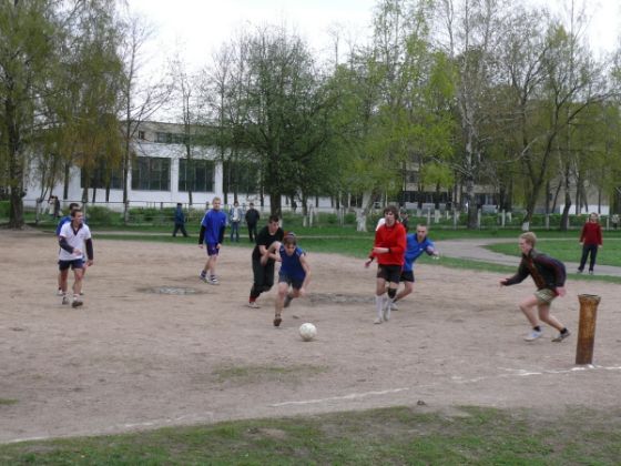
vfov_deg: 26.1
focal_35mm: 56
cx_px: 310
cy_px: 233
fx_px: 1005
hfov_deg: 34.3
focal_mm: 9.8
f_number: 4
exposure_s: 1/160
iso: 100
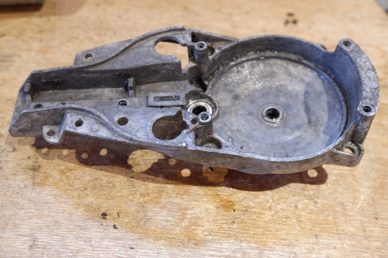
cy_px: 129
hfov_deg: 46.4
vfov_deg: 31.8
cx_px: 194
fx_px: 452
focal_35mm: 42
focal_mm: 28
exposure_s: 1/30
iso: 3200
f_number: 4.5
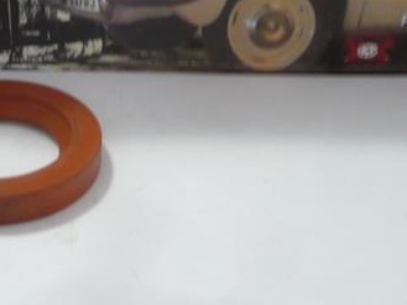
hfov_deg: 27.8
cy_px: 28
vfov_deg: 21.1
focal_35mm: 68
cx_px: 67
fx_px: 800
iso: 200
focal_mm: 5.8
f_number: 2.8
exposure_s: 1/8
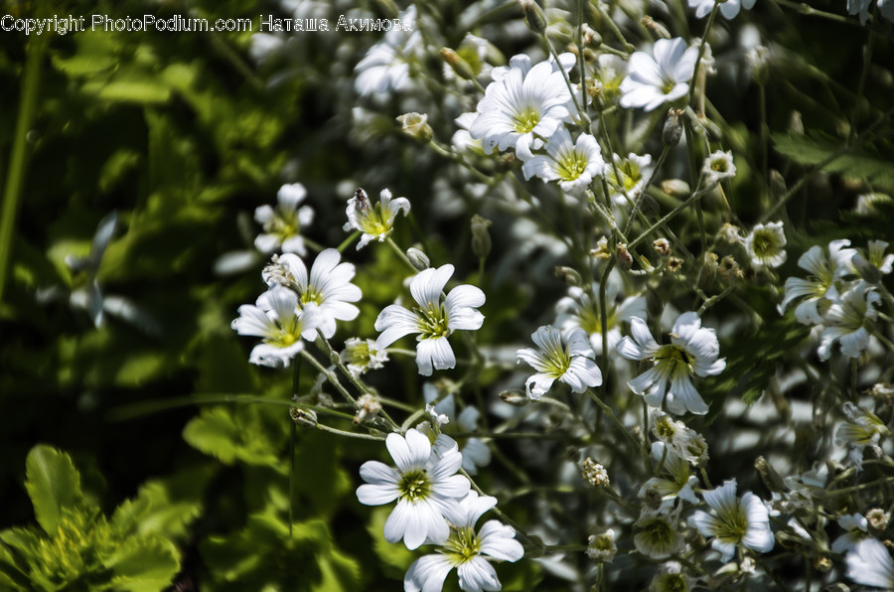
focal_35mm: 405
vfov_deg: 3.4
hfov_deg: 5.1
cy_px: 296
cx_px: 447
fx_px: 10036
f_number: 6.3
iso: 100
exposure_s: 1/400
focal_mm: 270
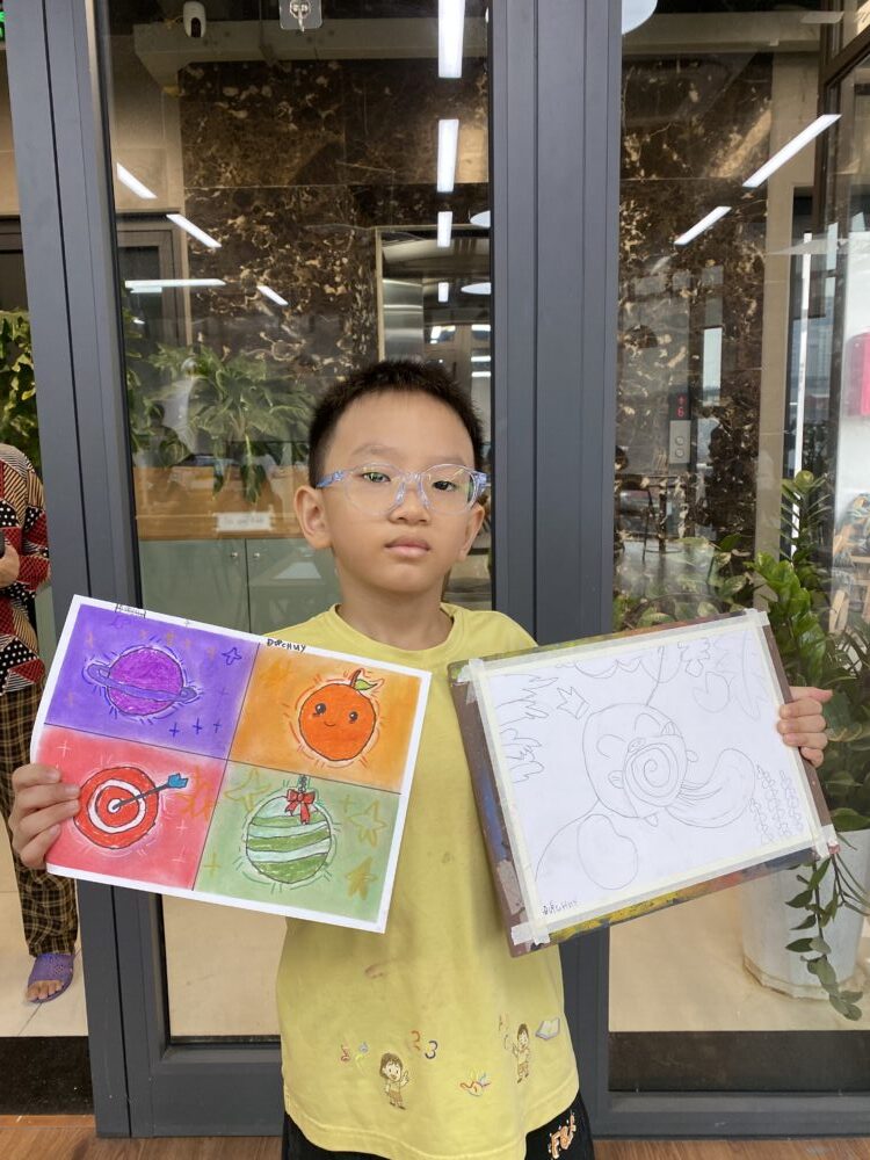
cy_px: 580
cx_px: 435
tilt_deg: -7.7
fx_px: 871
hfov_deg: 53.1
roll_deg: +0.5
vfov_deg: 67.3
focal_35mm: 26
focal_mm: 4.25
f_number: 1.8
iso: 125
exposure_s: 1/100
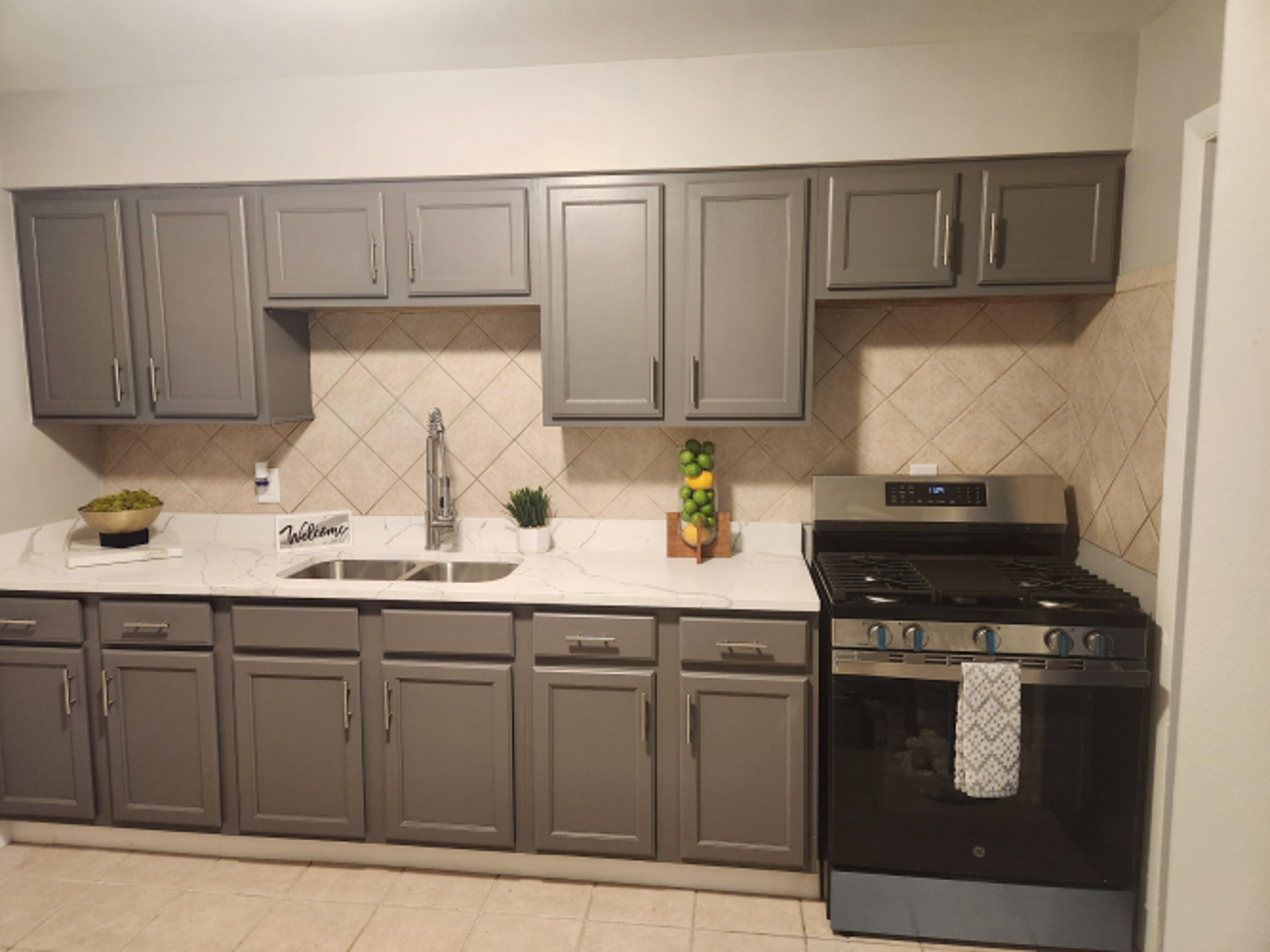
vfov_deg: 58.9
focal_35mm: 23
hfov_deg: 73.9
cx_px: 635
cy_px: 476
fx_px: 844
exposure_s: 1/120
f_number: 1.8
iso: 400
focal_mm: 5.4
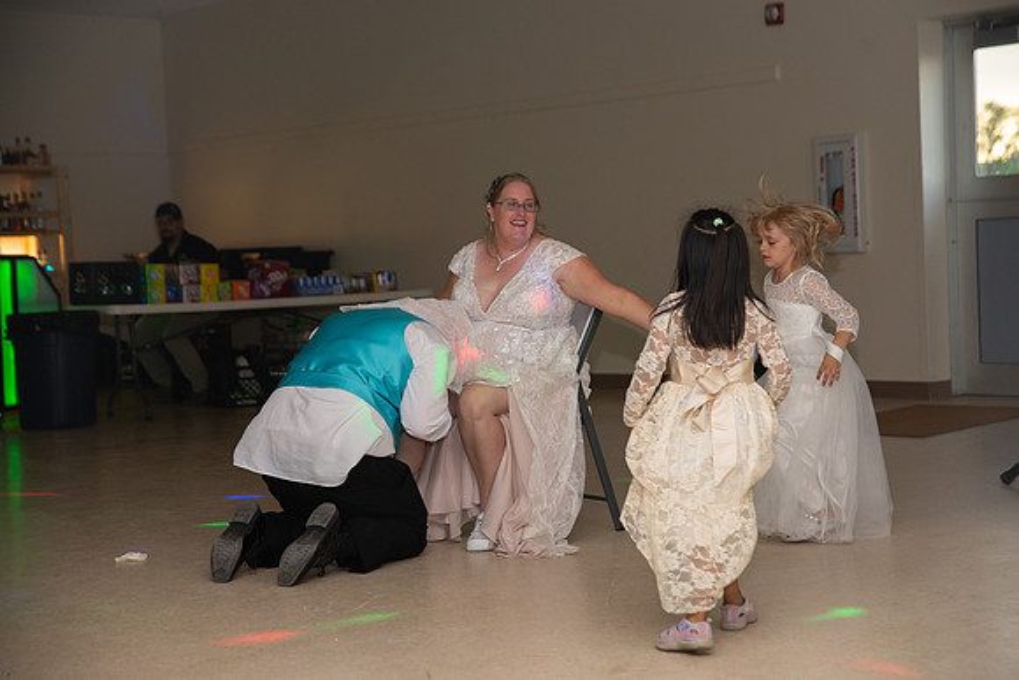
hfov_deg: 28.8
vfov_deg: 19.5
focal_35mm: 70
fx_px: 1982
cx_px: 510
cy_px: 340
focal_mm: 70
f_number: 3.5
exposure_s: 1/125
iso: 800
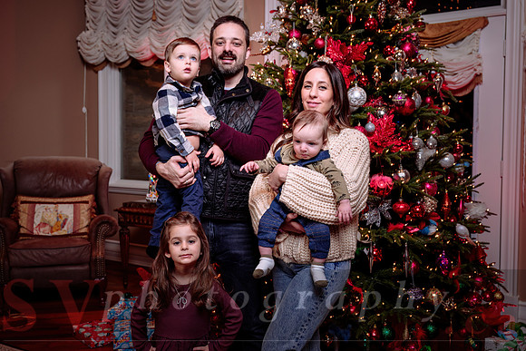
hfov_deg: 50.9
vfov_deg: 35.3
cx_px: 263
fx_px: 552
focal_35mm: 38
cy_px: 171
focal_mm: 36
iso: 200
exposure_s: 1/60
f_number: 5
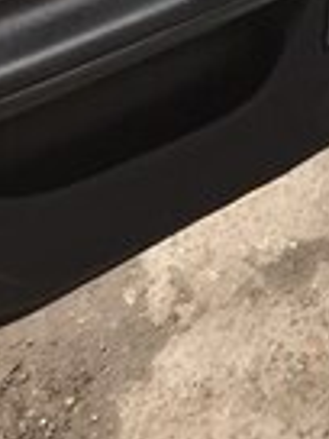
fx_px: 1343
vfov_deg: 16.6
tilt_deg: -25.3
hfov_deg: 13.1
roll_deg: -0.6
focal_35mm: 106
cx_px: 516
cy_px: -255
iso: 64
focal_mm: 4.15
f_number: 2.2
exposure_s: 1/33
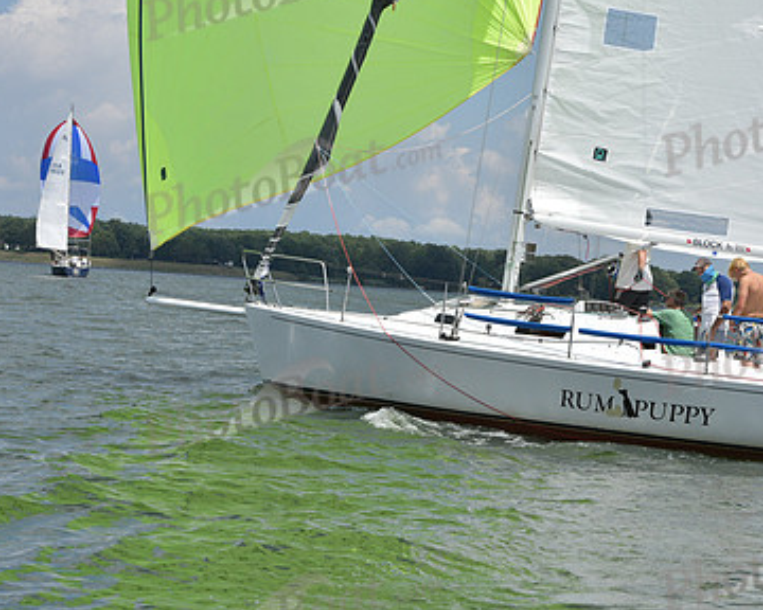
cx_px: 553
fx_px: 2394
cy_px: 262
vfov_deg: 14.5
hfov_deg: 18.0
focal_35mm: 106
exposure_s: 1/1000
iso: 320
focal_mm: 70
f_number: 11
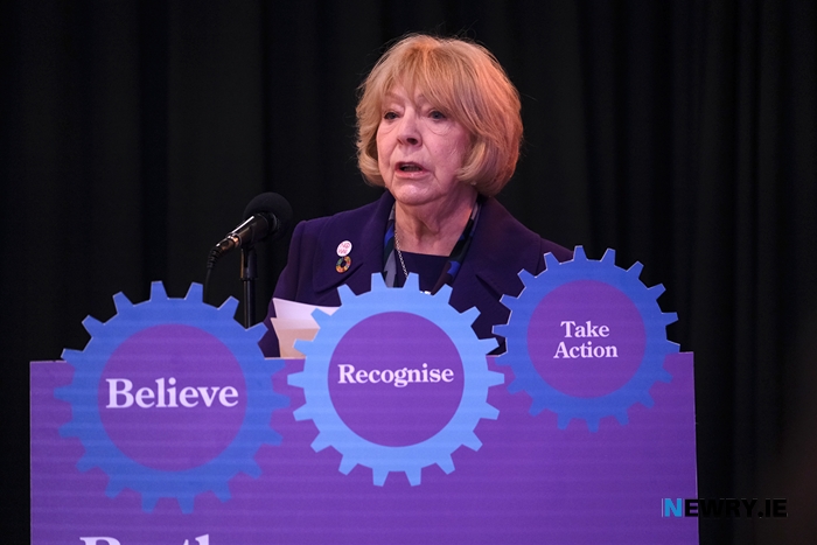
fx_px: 4767
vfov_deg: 6.5
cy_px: 272
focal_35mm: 210
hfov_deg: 9.8
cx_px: 408
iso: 2000
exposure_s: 1/250
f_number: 2.8
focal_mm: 140
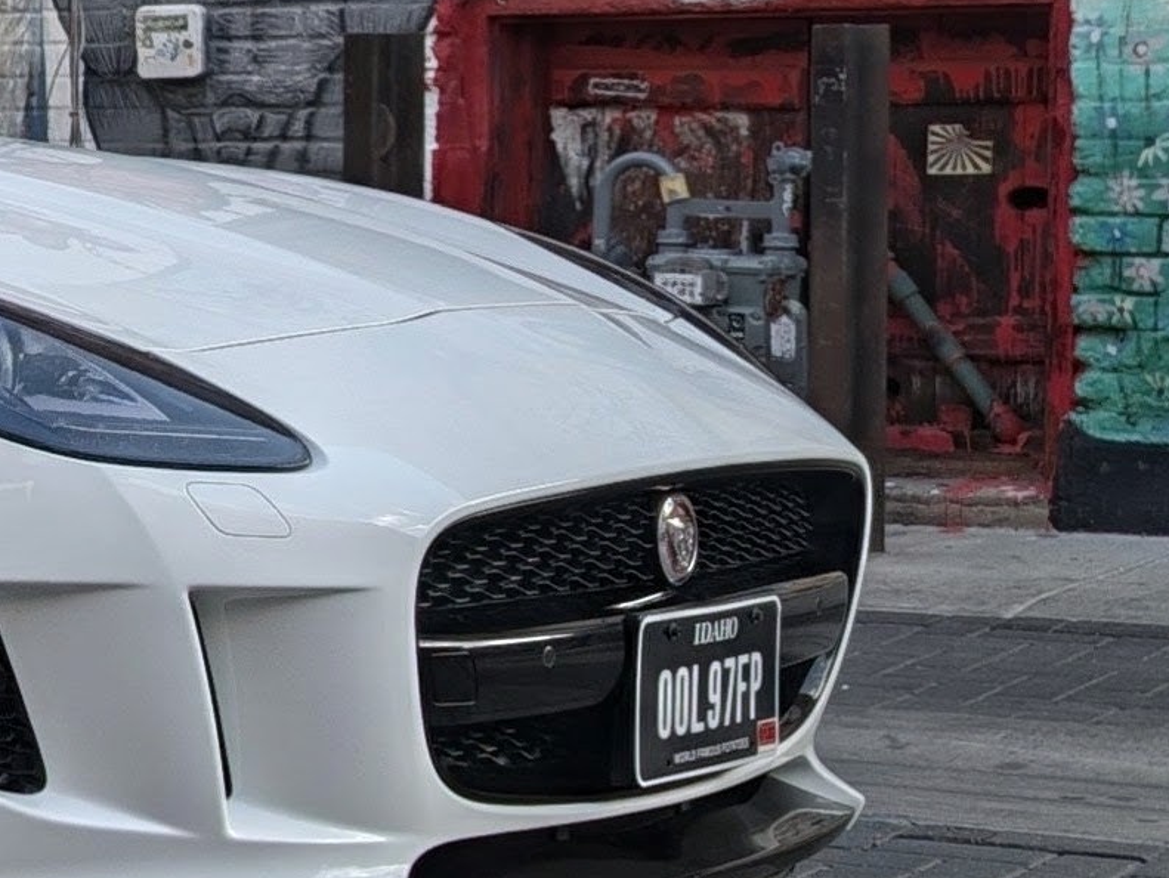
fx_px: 3345
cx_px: -474
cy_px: -134
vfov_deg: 14.5
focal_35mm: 99
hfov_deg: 18.1
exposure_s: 1/796
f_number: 1.68
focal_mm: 6.9
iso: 23
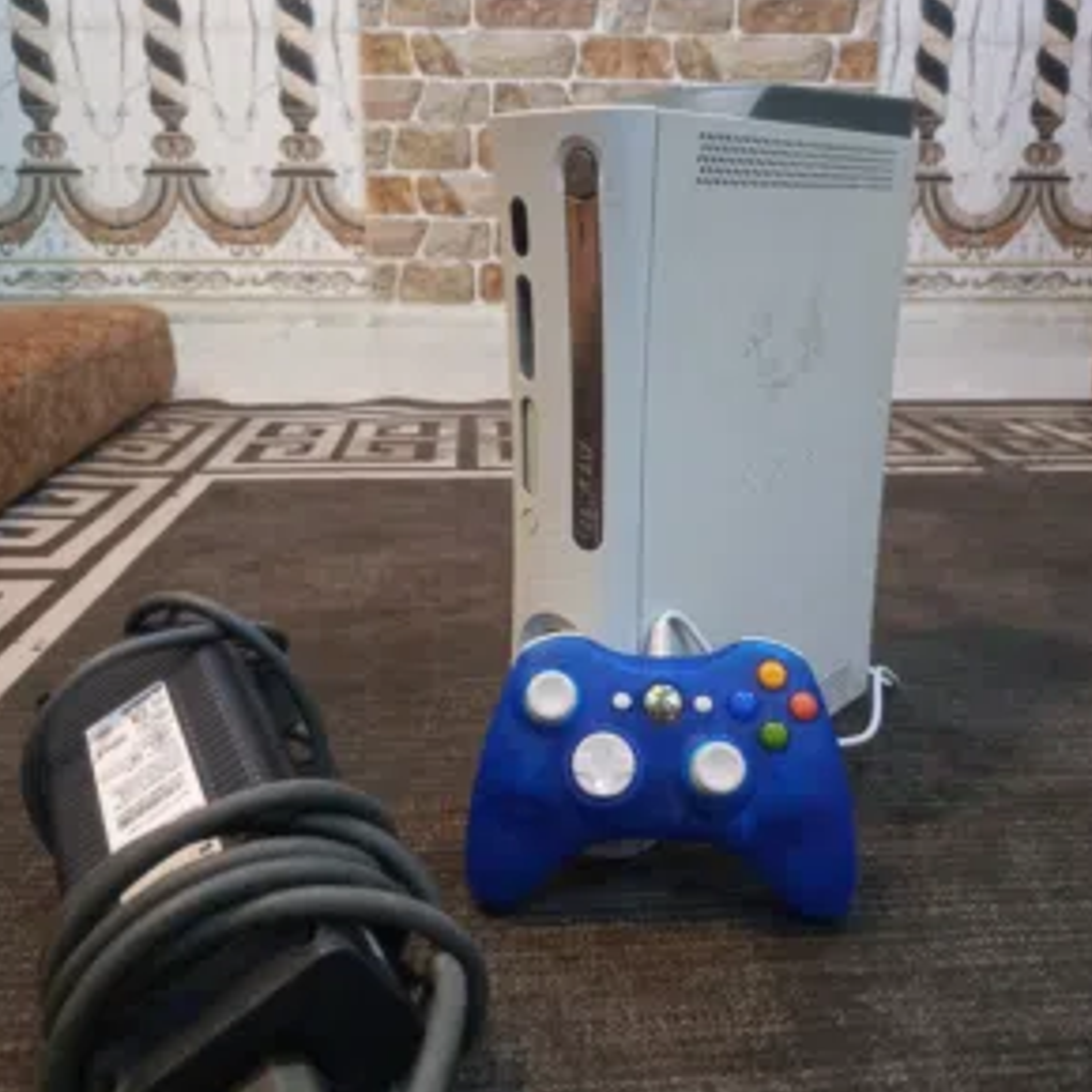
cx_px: 554
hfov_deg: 57.3
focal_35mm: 28
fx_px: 999
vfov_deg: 57.3
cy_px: 554
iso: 4006
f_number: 1.7
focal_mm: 5.25
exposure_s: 1/33.3
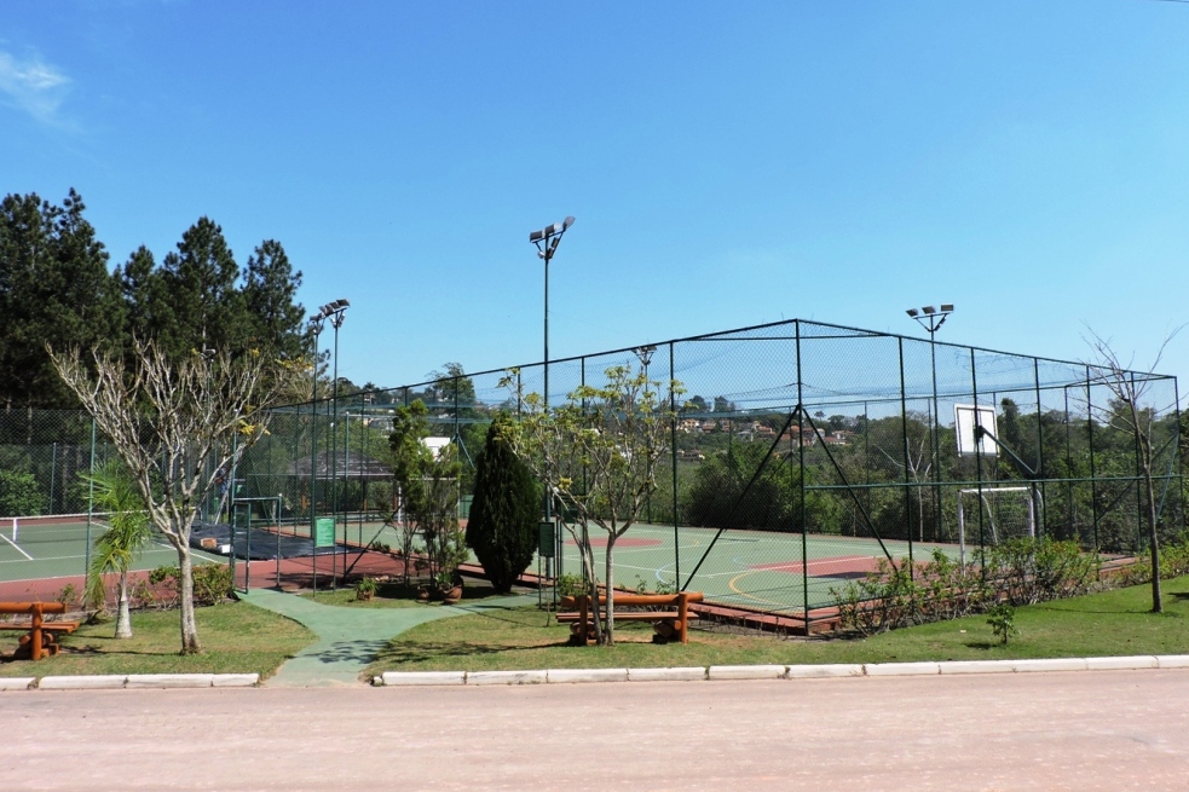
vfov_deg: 49.5
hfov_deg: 69.4
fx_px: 859
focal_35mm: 26
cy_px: 393
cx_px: 599
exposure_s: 1/1000
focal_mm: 4.3
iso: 100
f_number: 3.3
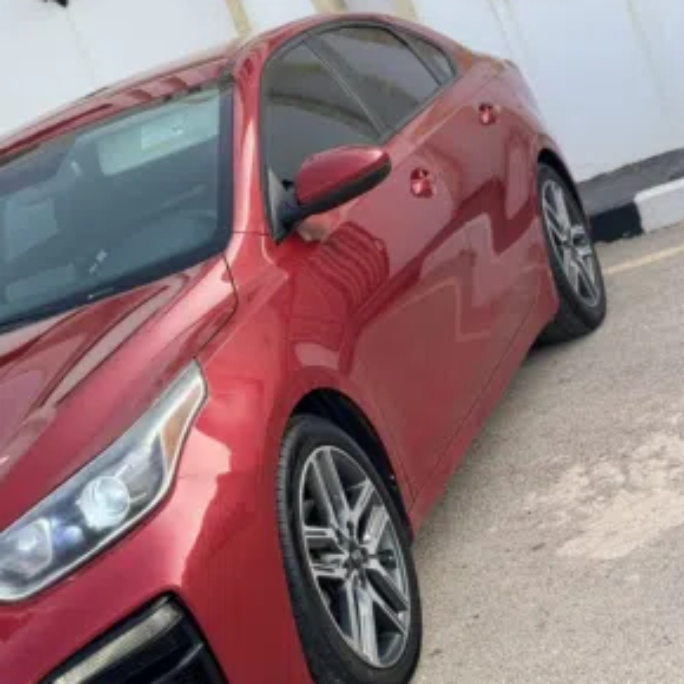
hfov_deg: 22.2
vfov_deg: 22.1
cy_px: 254
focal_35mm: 78
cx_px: 264
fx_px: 1744
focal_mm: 6.76
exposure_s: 1/1560
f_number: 1.78
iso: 64
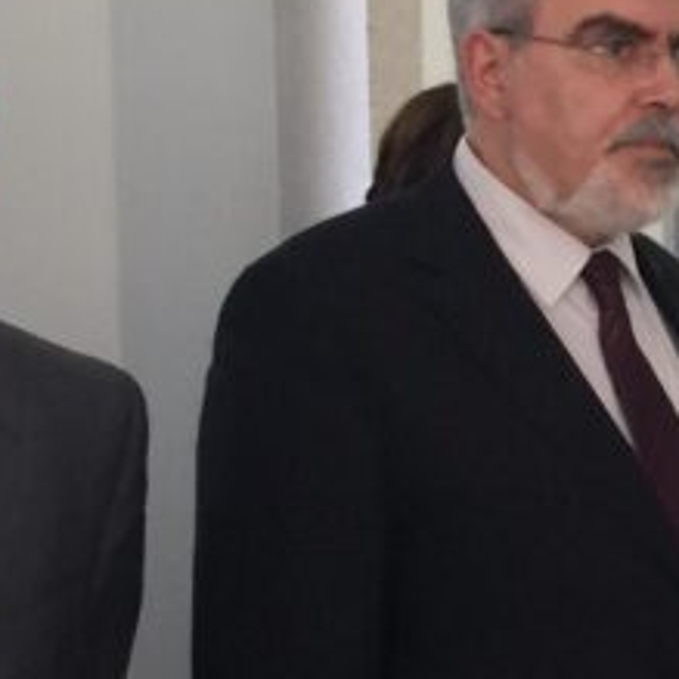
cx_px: 1203
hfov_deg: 13.2
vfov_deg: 14.4
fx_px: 2663
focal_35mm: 120
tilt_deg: -5.0
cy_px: 605
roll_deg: -2.0
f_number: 2.2
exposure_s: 1/17
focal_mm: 4.15
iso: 64
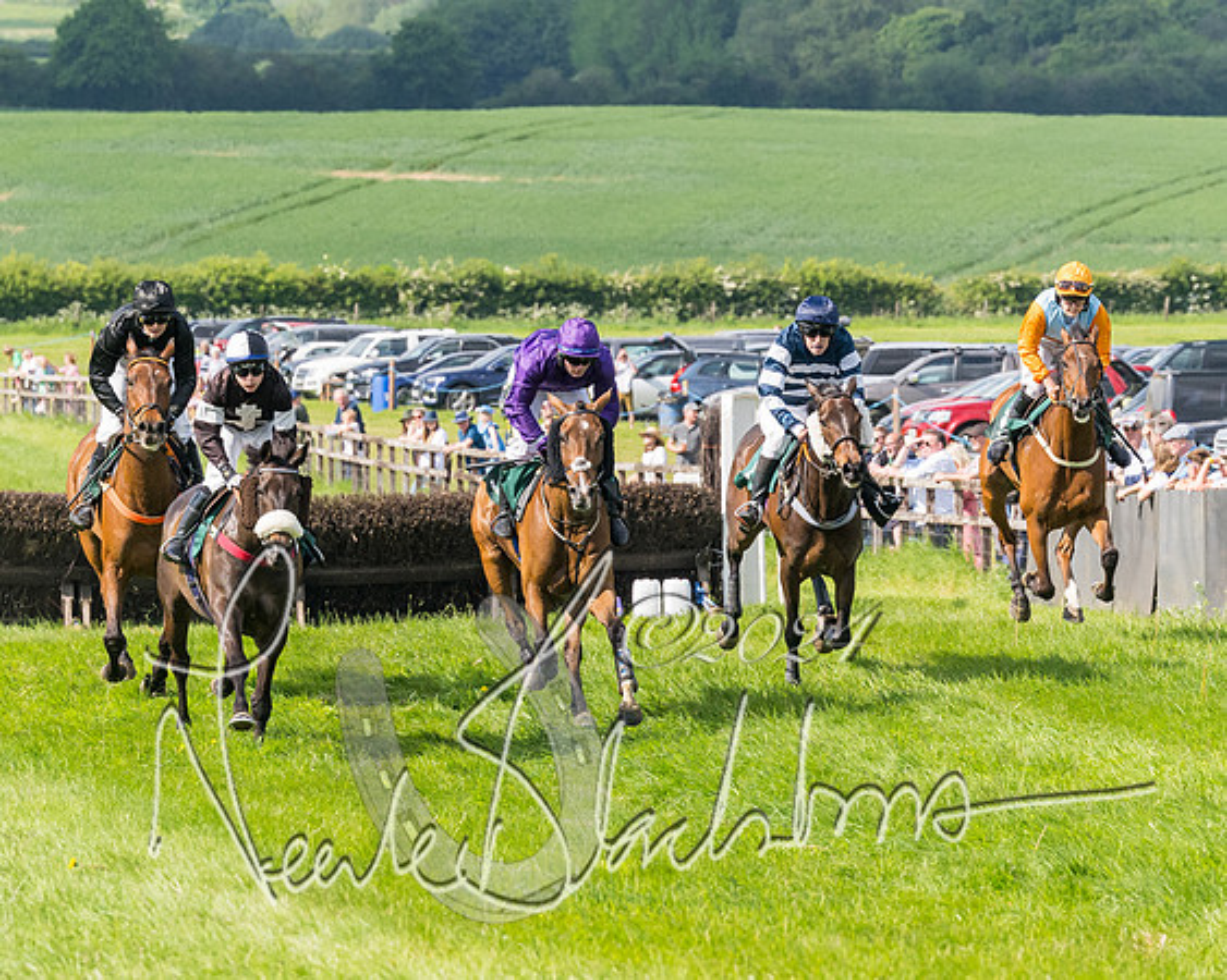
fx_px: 11937
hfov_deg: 5.9
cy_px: 456
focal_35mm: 329
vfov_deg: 4.7
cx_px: 675
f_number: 5
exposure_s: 1/2000
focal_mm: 135
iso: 400
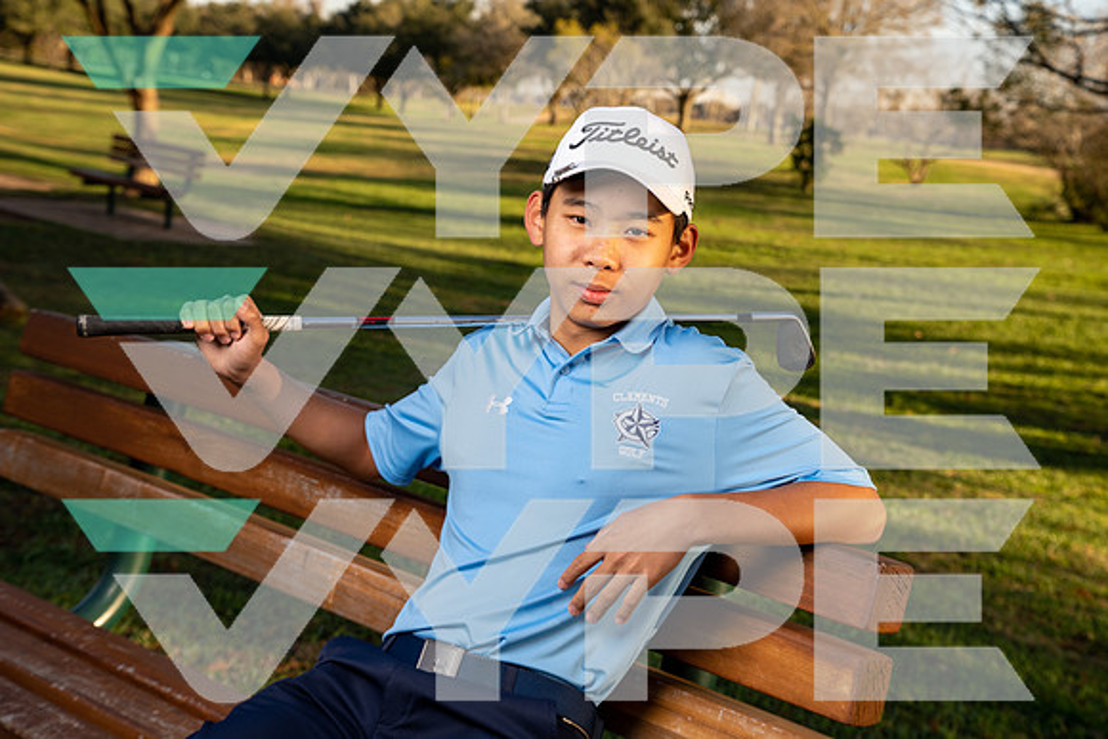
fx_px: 1632
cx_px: 554
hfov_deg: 37.5
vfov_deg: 25.5
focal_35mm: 53
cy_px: 370
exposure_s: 1/250
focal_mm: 53
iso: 160
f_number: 5.6
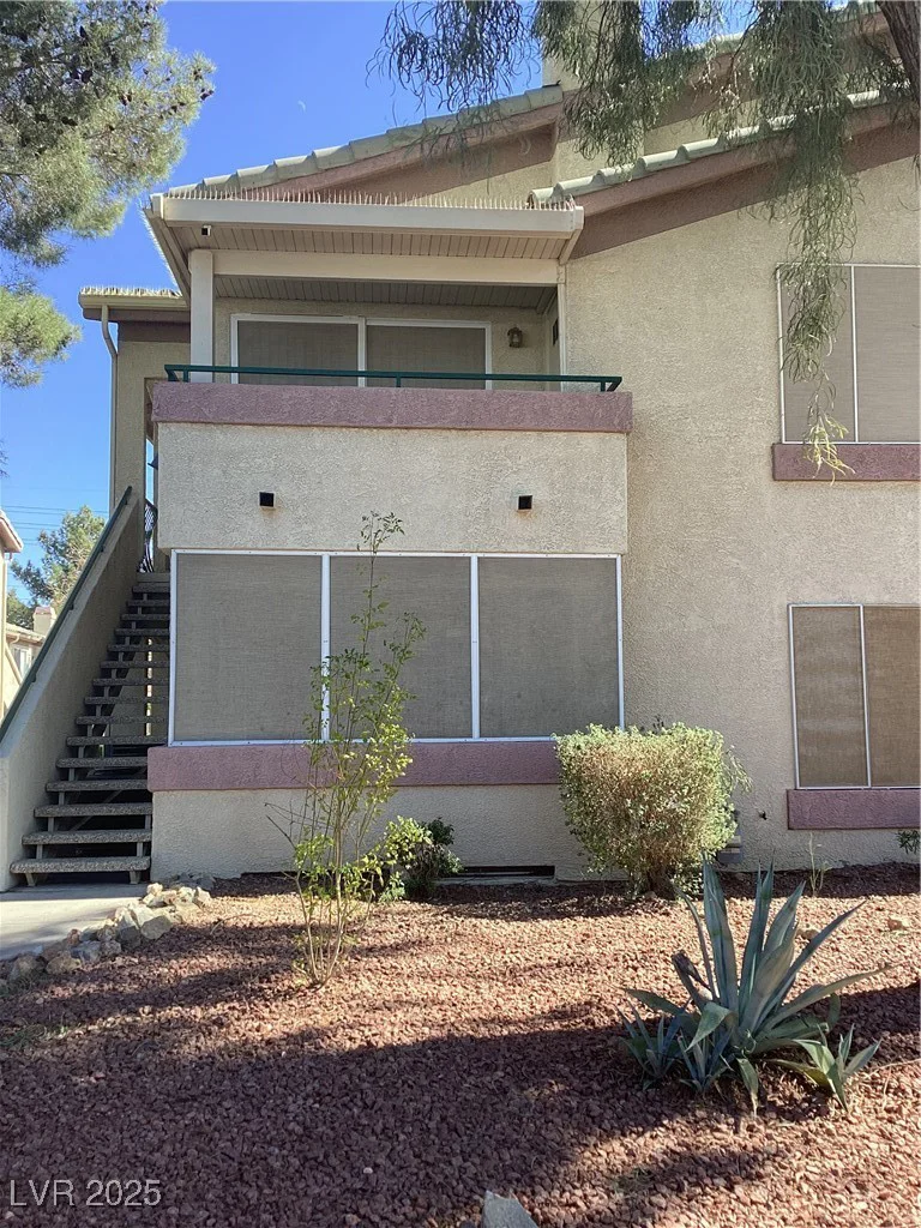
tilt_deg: +4.9
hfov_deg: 45.4
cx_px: 460
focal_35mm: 31
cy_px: 614
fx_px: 1100
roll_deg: -0.7
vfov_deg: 58.4
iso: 25
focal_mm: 3.3
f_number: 2.4
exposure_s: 1/311
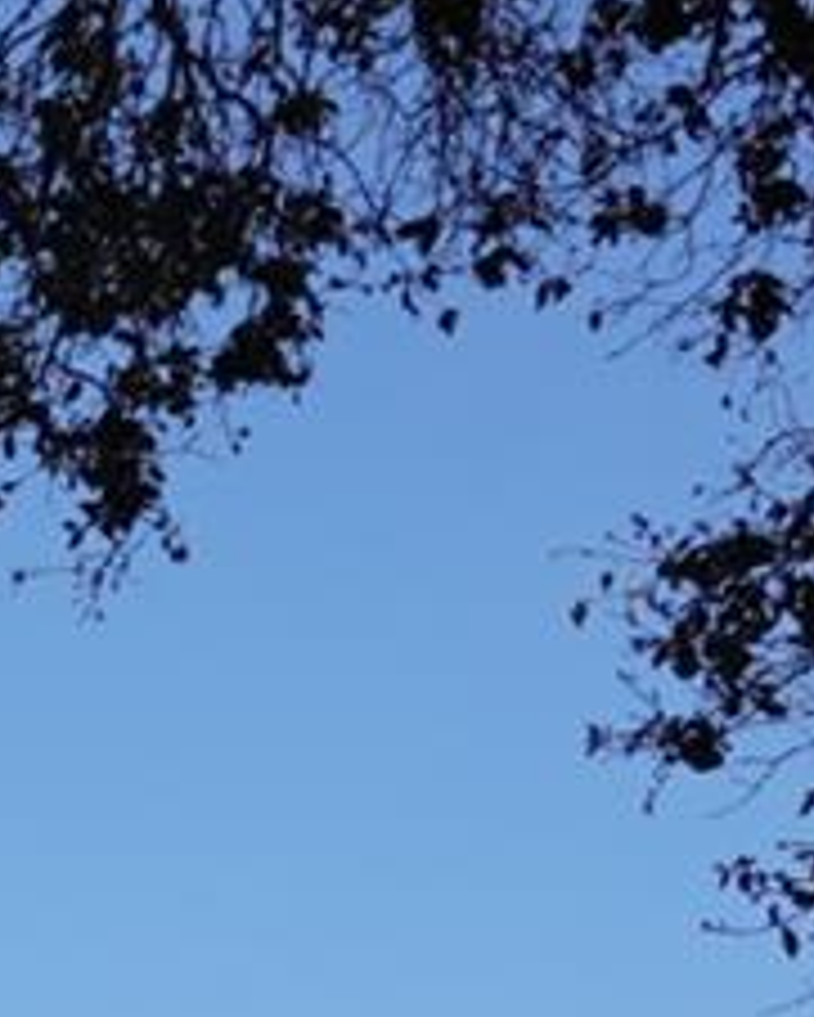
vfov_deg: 8.1
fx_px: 6741
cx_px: -2204
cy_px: 2241
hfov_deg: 6.0
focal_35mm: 224
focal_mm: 24
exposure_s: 1/200
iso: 100
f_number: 8
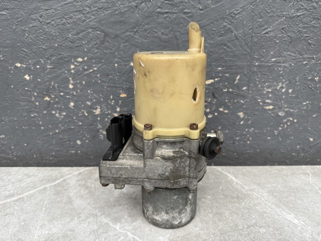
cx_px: 160
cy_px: 120
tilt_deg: -17.9
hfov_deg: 71.6
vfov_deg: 56.8
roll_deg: +2.1
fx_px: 223
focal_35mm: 24
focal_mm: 6.76
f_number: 1.78
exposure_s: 1/121
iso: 160
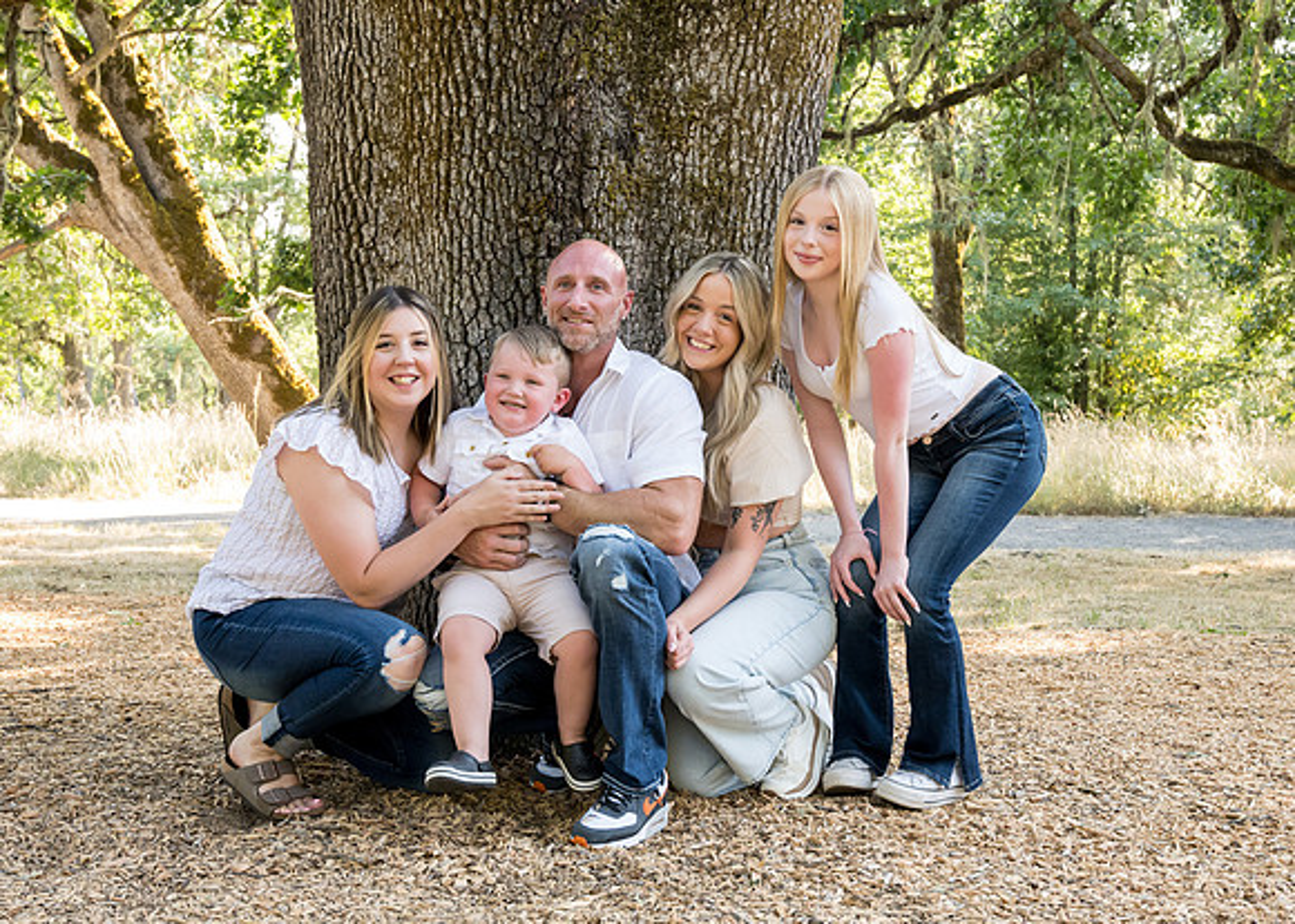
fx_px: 2098
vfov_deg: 24.8
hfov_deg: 34.3
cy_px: 398
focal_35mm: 57
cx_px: 642
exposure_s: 1/320
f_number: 6.3
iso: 3200
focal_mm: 44
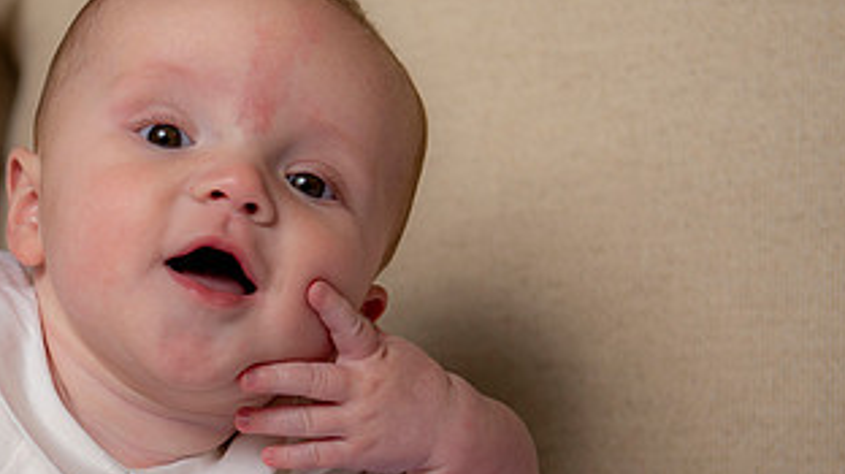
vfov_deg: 11.0
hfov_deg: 19.3
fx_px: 2441
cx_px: 108
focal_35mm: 109
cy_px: 404
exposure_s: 1/200
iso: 200
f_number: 4
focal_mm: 56
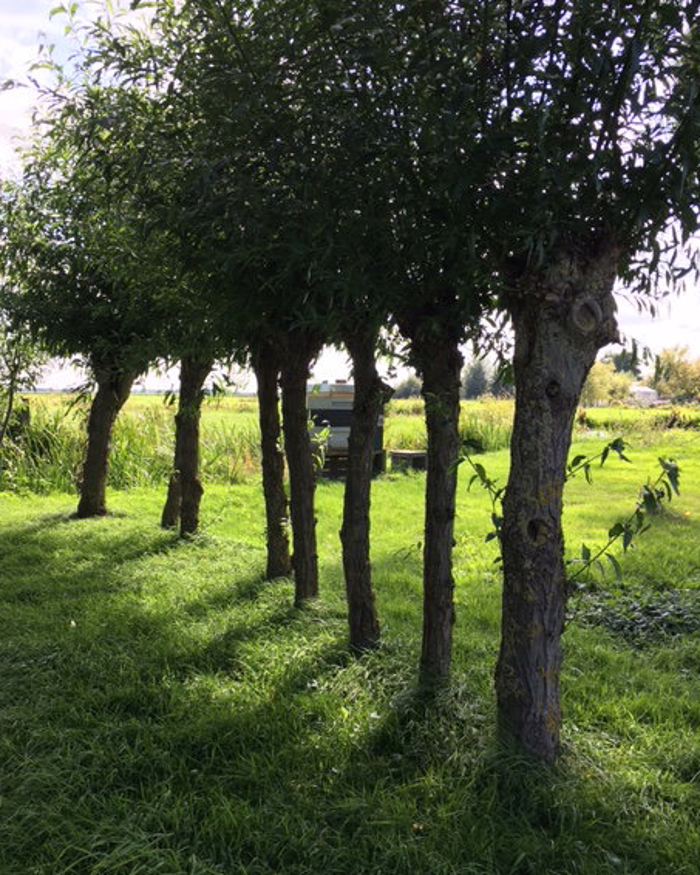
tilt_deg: -2.8
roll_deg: -0.4
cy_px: 444
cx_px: 337
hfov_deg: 45.8
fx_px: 828
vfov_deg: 55.7
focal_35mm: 32
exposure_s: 1/306
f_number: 2.2
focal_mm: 4.15
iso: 25
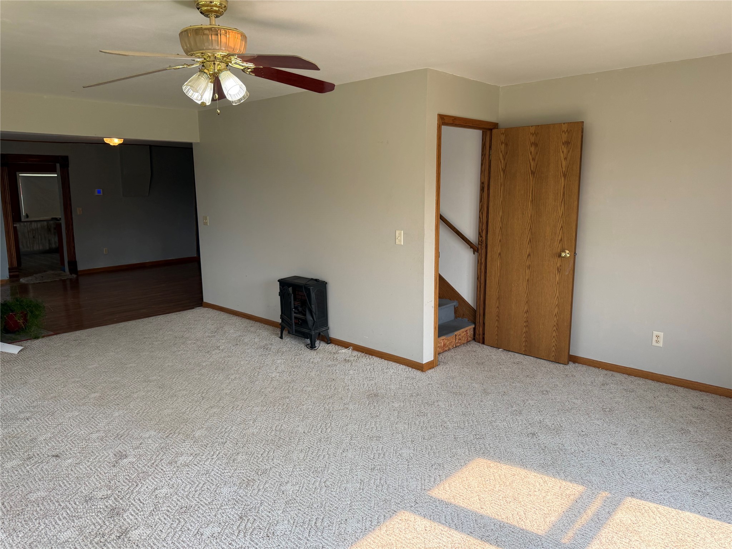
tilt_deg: -8.7
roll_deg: -1.2
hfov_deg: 71.6
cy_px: 274
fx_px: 508
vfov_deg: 56.8
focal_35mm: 24
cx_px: 366
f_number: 1.78
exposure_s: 1/263
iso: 100
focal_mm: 6.76
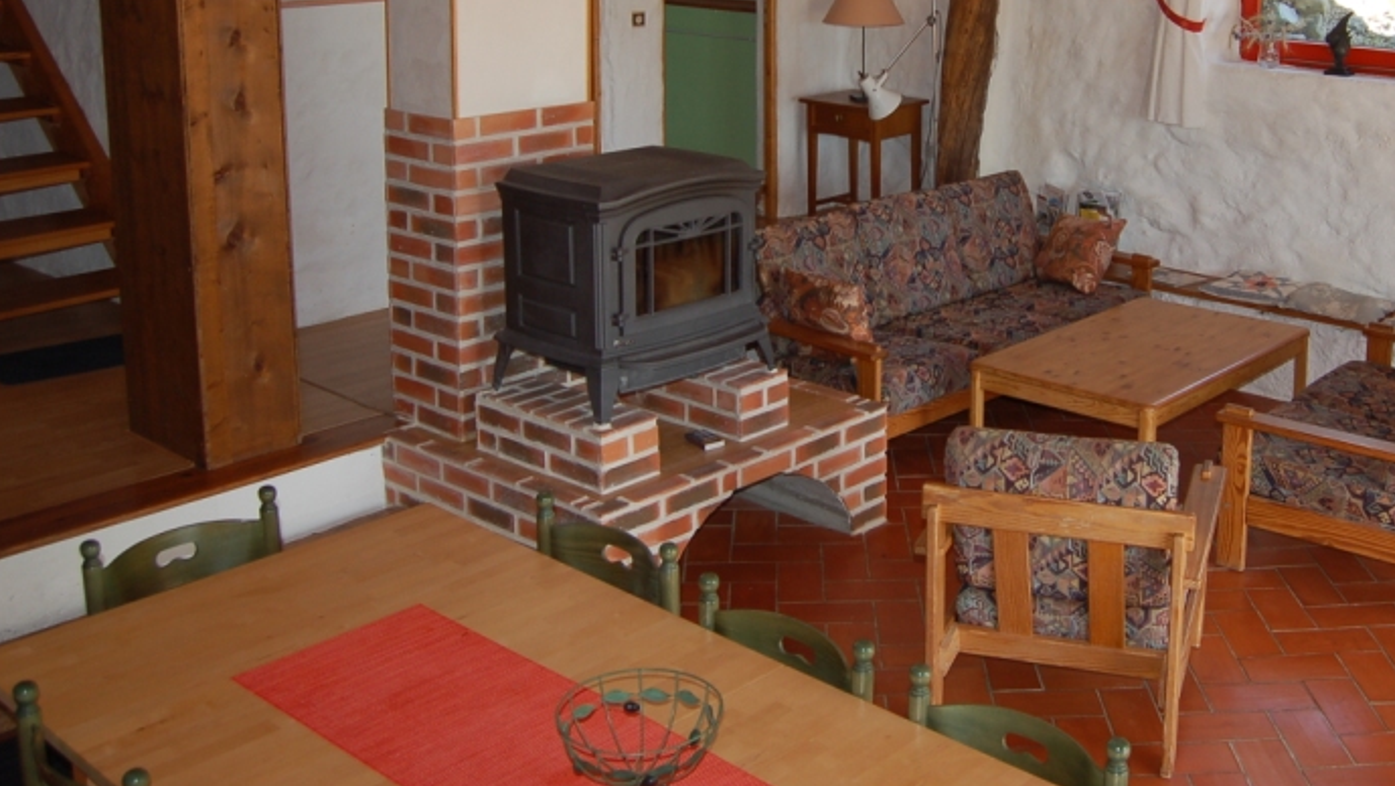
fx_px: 1554
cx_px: 933
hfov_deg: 47.5
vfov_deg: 27.8
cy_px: 163
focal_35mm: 42
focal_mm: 18
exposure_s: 1/80
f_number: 4.5
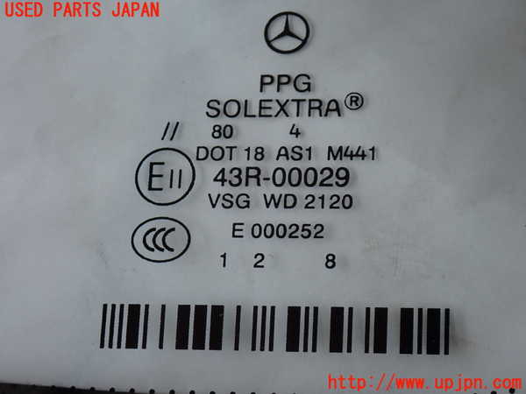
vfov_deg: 14.8
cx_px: 263
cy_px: 197
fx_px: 1520
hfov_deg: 19.6
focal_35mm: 100
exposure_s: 1/125
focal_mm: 18
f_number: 4.9
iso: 125
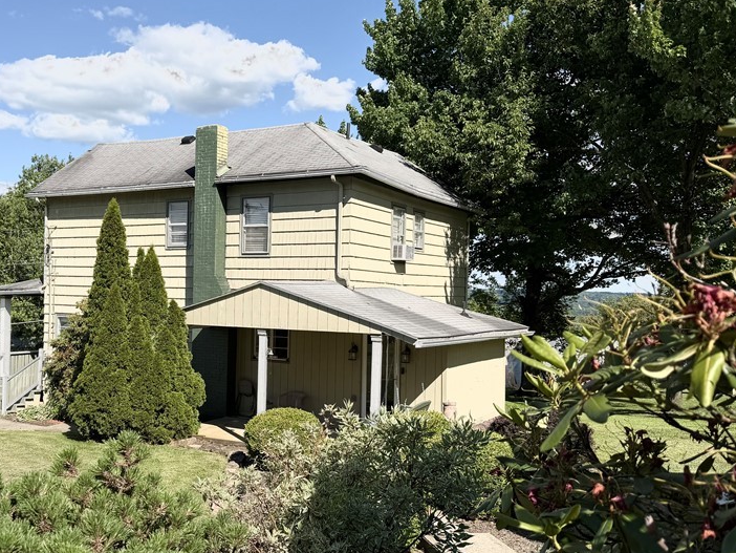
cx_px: 231
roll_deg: -0.7
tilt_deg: -1.3
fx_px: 744
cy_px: 304
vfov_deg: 40.7
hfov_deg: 51.4
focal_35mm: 35
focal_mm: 6.76
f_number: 1.78
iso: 80
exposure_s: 1/4673
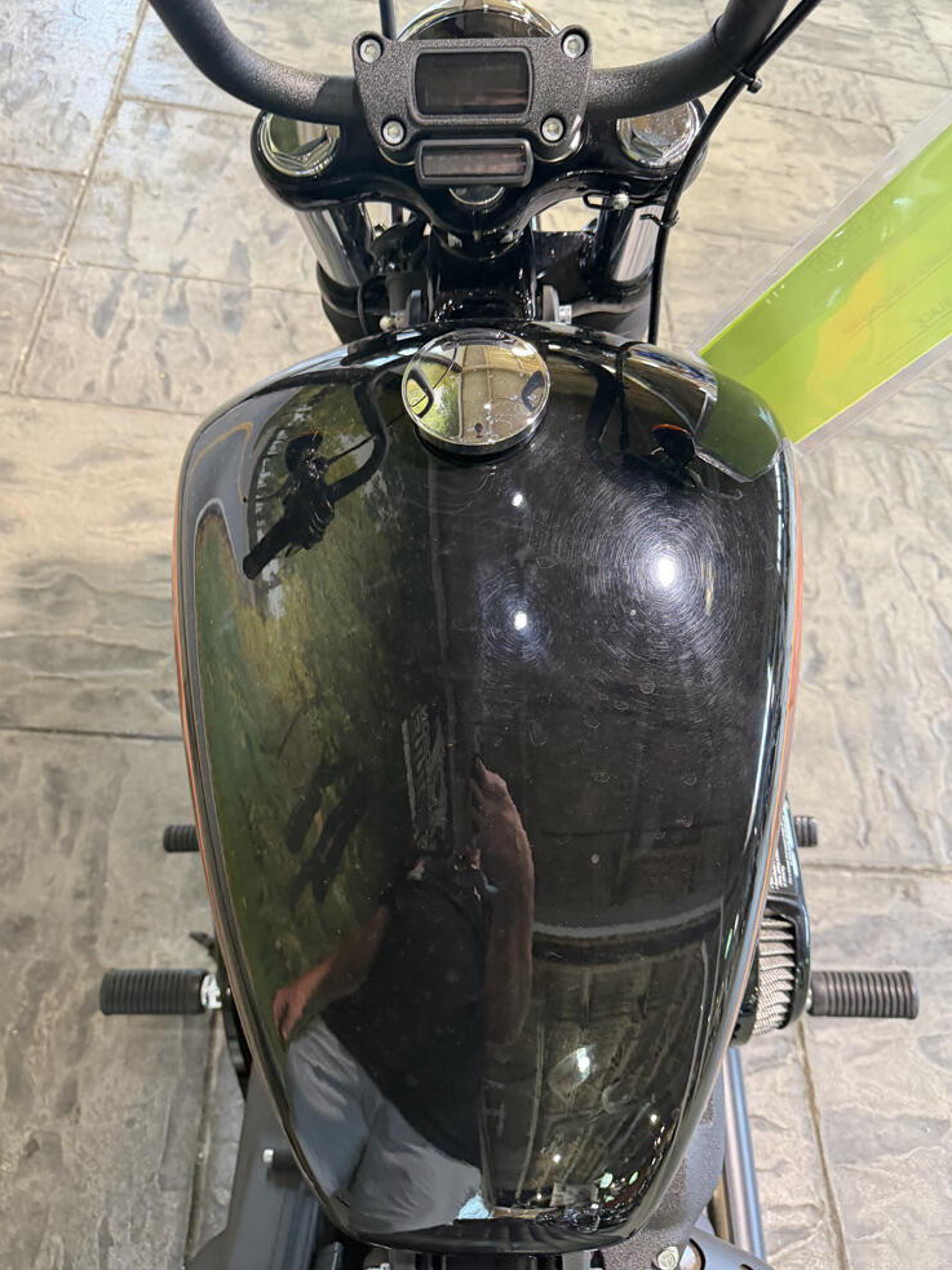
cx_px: 474
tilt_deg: -56.8
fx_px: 917
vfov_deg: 69.4
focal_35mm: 25
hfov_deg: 54.9
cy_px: 630
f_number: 1.78
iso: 400
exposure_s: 1/60
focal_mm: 6.76
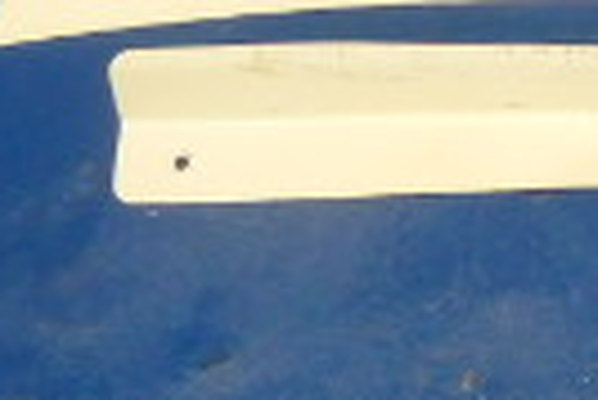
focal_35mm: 140
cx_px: 998
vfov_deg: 9.3
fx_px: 2328
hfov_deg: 13.5
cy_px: -360
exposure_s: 1/60
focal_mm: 5
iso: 800
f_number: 3.9
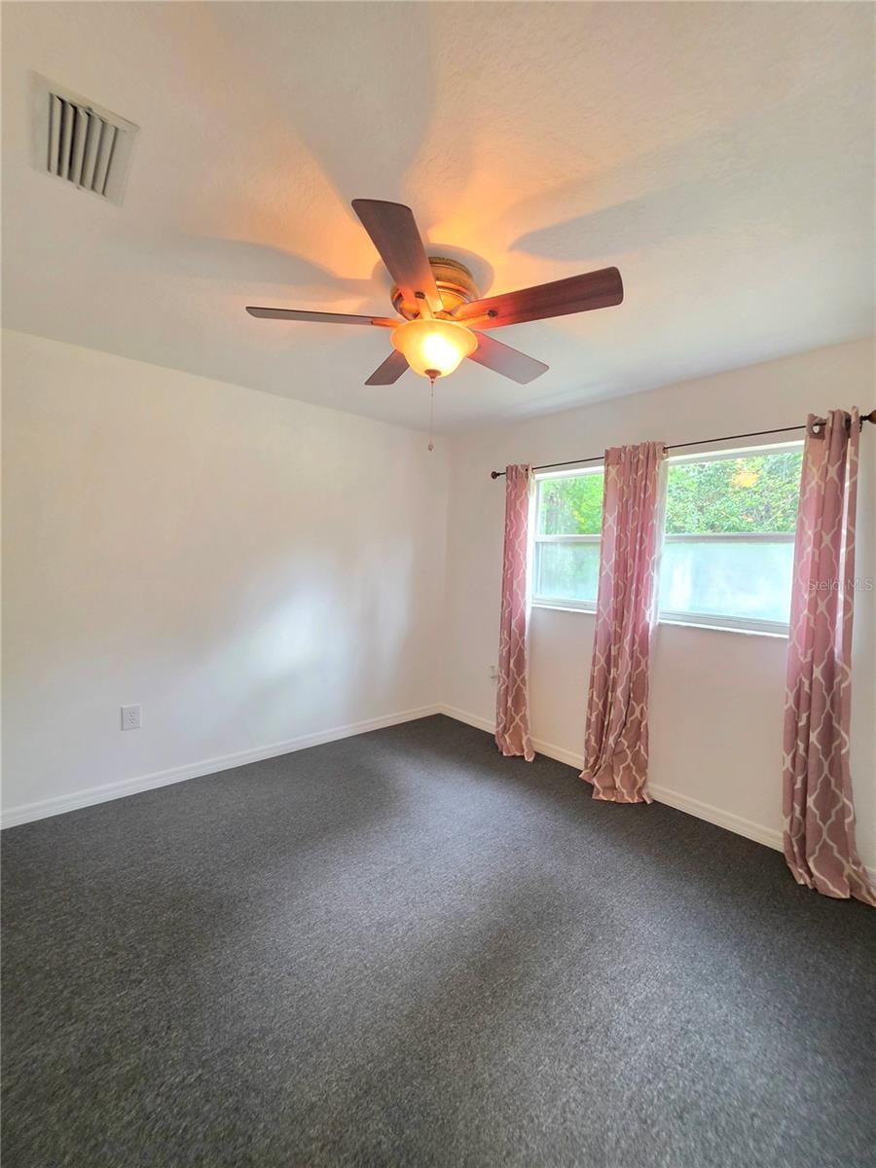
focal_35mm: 13
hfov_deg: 89.9
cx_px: 438
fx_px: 439
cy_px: 584
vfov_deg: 106.2
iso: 400
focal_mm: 2.2
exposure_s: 1/60.2
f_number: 1.9
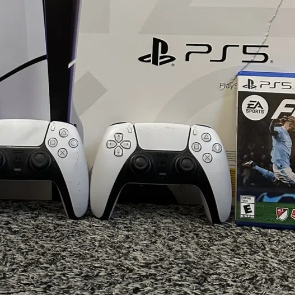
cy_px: 71
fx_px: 530
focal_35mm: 55
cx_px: 101
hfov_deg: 30.9
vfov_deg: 30.5
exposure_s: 1/50
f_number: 1.78
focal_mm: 6.86
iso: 640
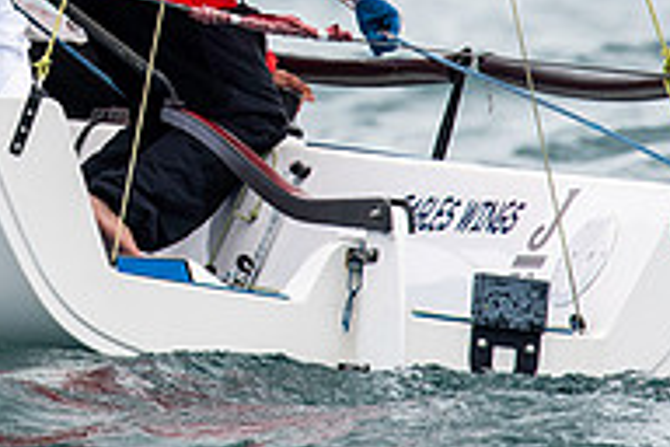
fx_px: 25309
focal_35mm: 1360
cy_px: -148
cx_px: -119
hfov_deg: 1.5
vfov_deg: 1.0
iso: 400
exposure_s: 1/1600
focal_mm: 300
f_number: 5.6
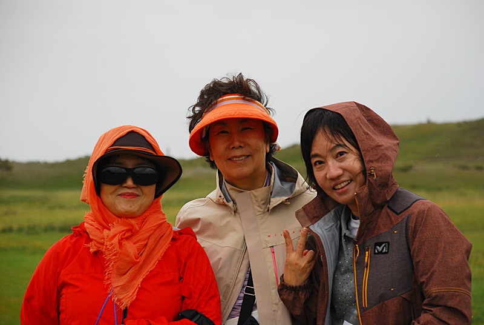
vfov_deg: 9.2
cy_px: 162
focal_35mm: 150
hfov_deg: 13.7
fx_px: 2020
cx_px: 242
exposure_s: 1/640
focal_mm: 100
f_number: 6.3
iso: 400
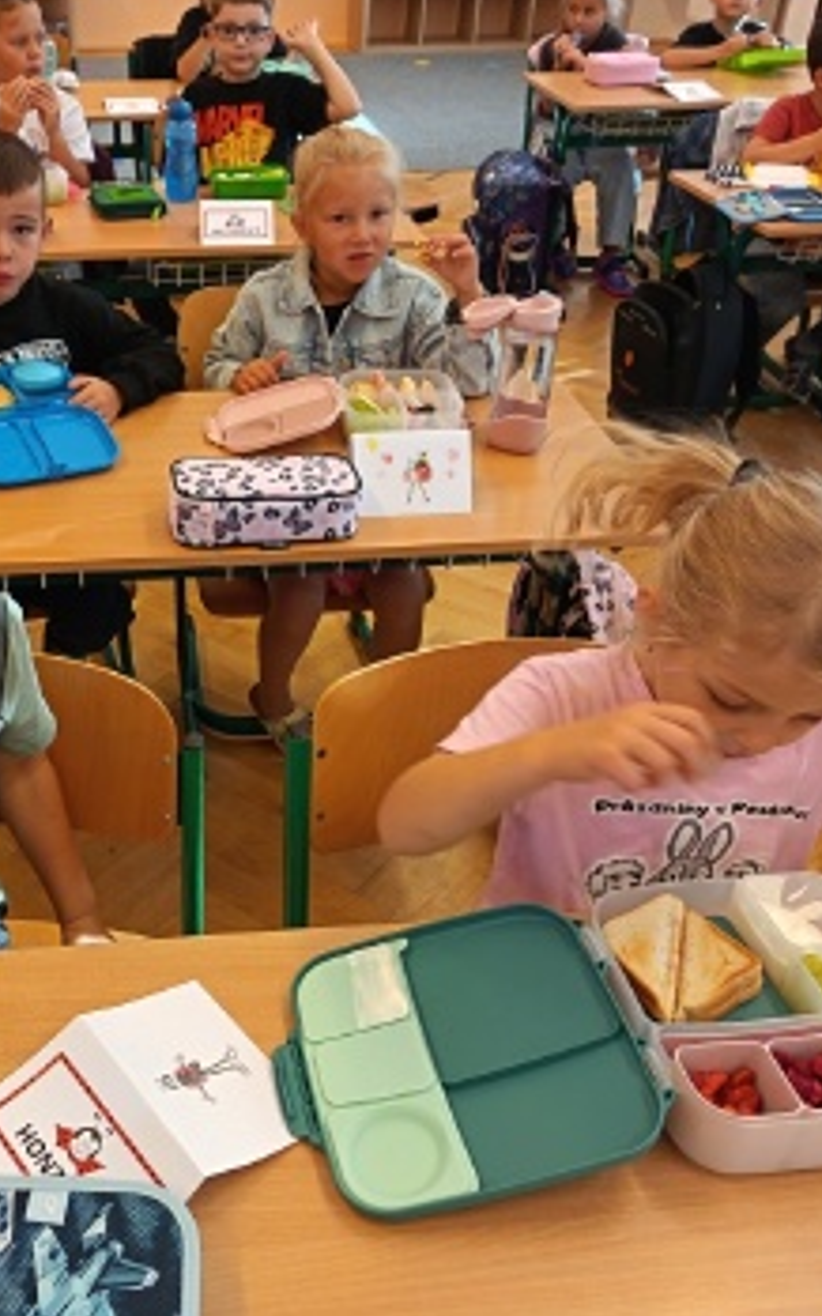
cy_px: 660
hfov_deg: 35.5
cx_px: 211
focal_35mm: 35
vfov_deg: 55.3
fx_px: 1255
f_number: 1.75
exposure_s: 1/100
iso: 1086
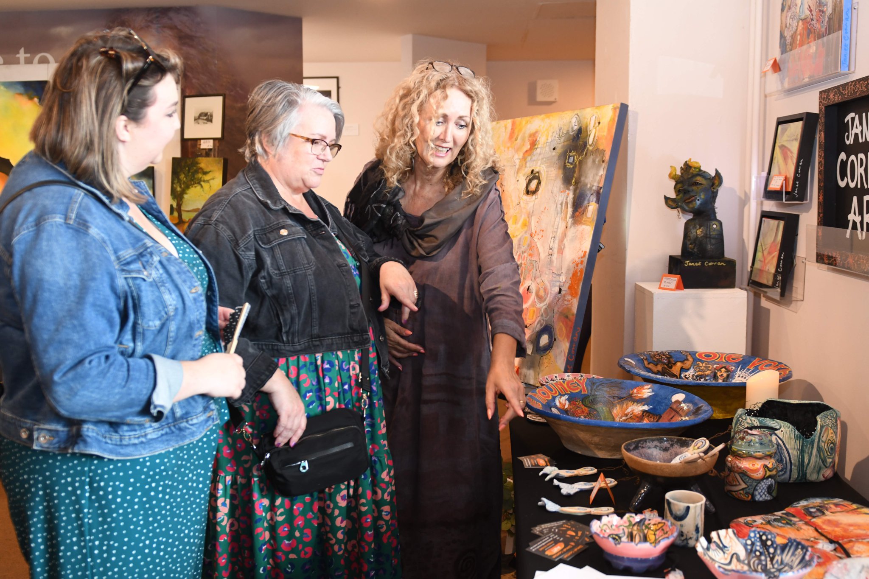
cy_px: 290
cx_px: 434
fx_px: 869
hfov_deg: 53.1
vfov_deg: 36.9
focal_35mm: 36
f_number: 2.8
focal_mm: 24
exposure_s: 1/100
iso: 800
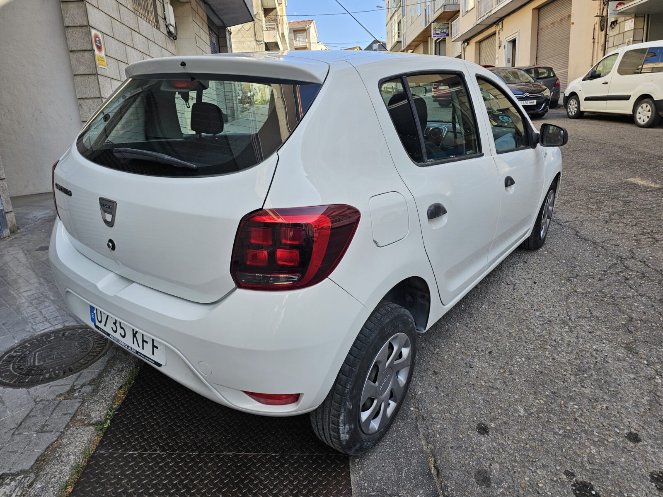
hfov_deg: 73.9
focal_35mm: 23
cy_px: 248
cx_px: 332
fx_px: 441
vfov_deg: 58.9
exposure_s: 1/180
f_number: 1.7
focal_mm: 6.3
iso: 12
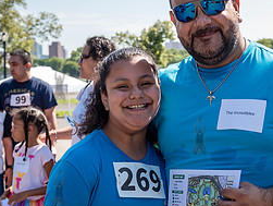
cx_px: 199
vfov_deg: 20.7
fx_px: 561
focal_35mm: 71
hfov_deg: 27.1
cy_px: 135
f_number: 4
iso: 200
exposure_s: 1/800
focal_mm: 32
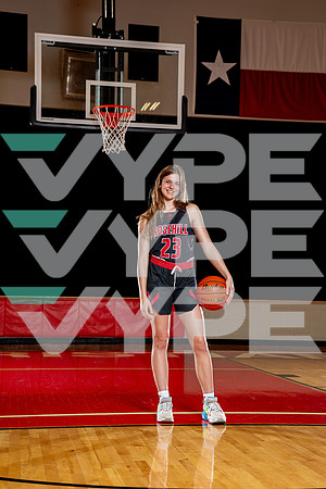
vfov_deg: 32.4
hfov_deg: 21.9
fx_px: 842
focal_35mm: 62
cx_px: 163
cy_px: 244
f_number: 4
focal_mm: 62
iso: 400
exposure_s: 1/250
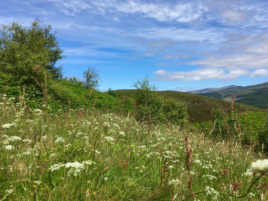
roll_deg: +1.7
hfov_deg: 60.0
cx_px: 134
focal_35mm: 30
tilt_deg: +1.8
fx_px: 232
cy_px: 98
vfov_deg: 46.8
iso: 25
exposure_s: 1/1131
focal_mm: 4.15
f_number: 2.2
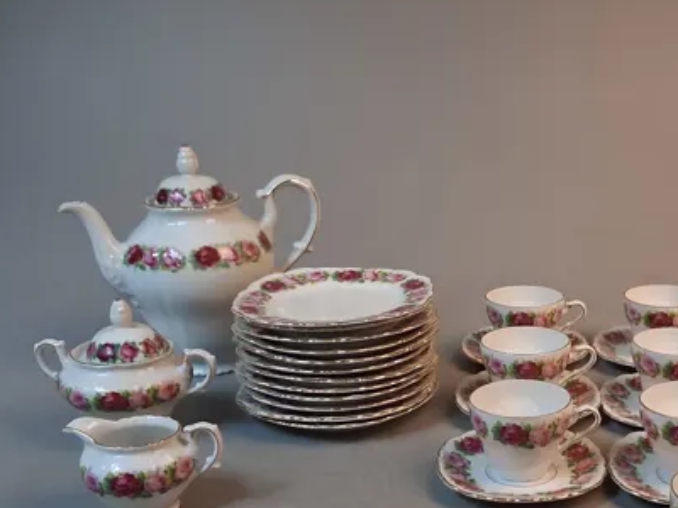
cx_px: 527
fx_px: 1058
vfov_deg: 26.7
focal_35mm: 54
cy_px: 369
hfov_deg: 34.6
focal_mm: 4
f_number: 1.8
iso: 400
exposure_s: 1/100
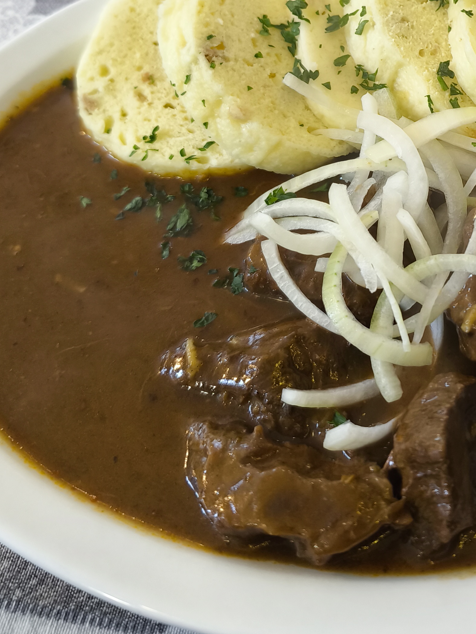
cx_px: 411
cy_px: 94
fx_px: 825
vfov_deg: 39.7
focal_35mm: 45
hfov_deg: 31.0
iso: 800
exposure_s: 1/33.3
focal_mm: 6.57
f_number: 1.6
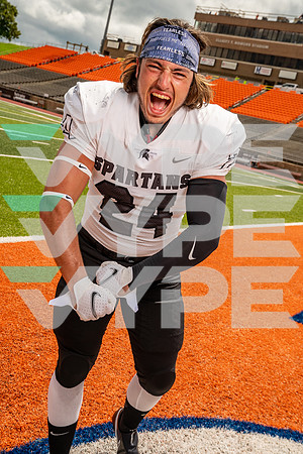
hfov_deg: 30.5
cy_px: 227
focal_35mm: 44
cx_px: 152
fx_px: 555
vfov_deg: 44.5
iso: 100
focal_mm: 44
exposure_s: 1/320
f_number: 8
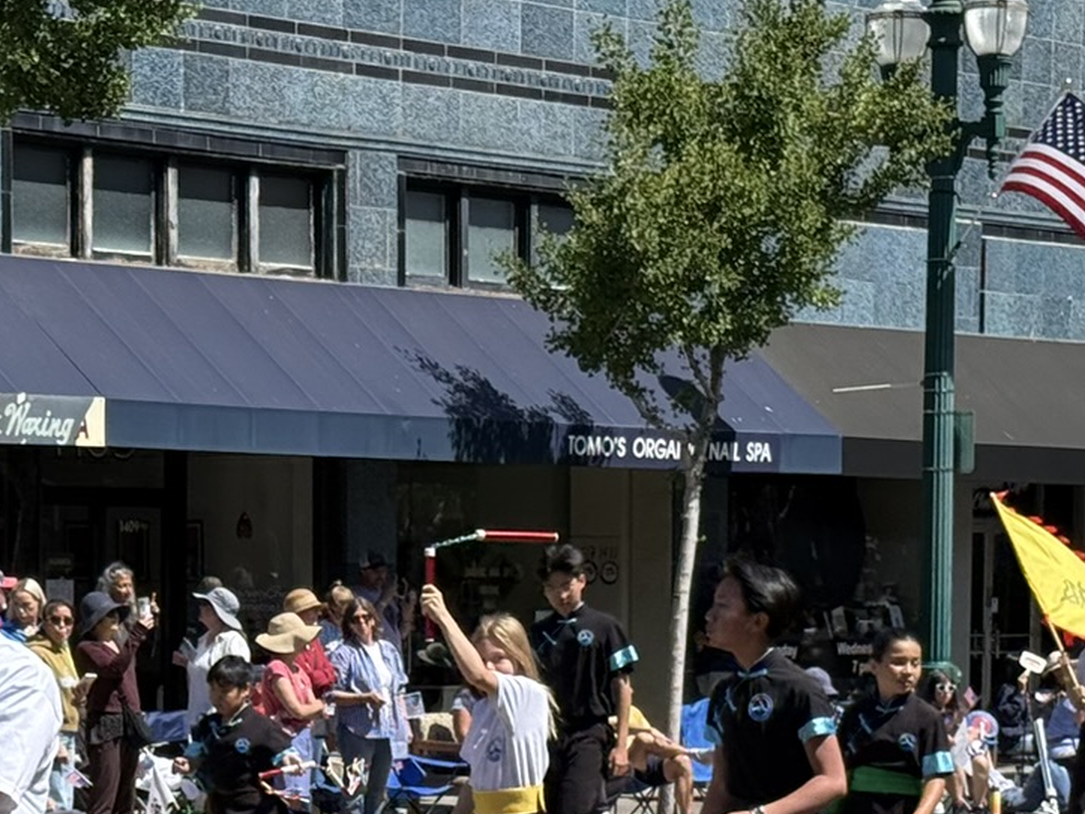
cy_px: 825
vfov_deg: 10.8
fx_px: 4262
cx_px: 317
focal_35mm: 136
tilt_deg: -2.3
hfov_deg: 14.5
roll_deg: -0.1
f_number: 1.78
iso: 64
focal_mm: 6.76
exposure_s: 1/3096
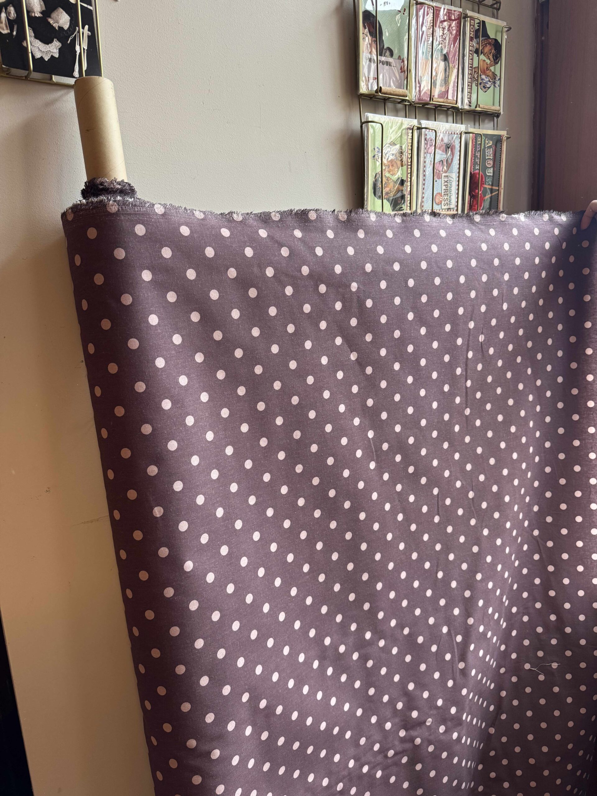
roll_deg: +3.4
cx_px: 298
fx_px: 552
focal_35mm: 24
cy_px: 398
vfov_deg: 71.6
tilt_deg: -11.3
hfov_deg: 56.8
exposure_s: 1/100
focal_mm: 6.76
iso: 160
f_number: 1.78
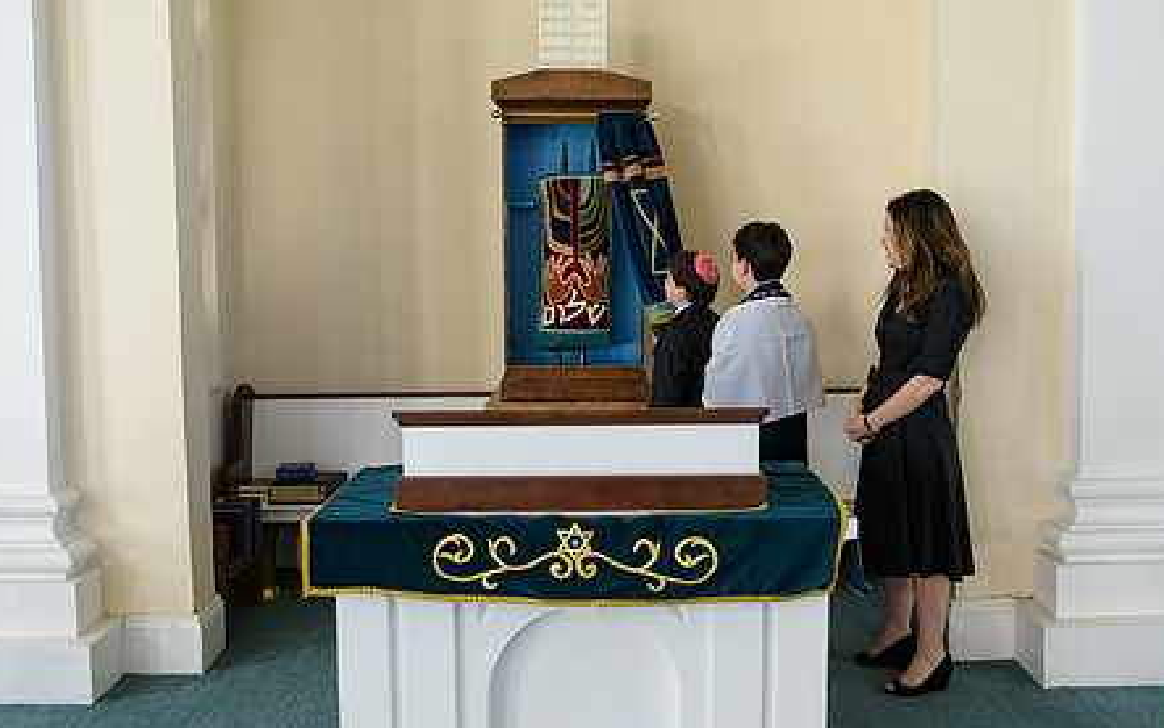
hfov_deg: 54.0
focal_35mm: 36
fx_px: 1142
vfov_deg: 35.3
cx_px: 617
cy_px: 338
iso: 400
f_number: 3.2
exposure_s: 1/125
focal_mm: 27
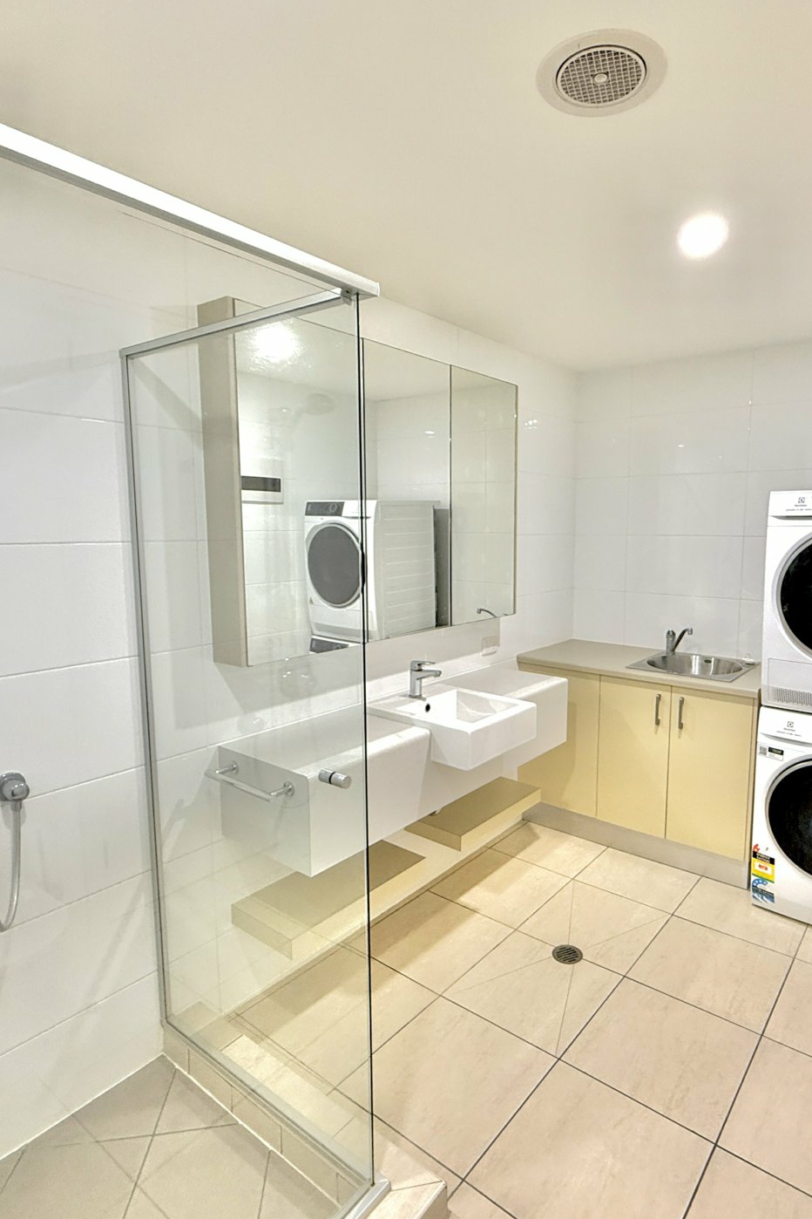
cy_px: 608
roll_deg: +0.0
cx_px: 488
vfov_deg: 84.0
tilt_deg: -7.1
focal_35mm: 20
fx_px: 677
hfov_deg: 61.4
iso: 250
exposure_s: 1/100
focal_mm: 2.22
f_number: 2.2
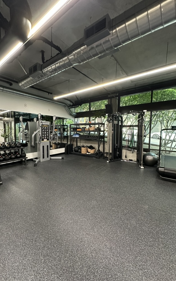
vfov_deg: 101.5
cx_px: 81
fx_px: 115
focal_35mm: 15
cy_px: 140
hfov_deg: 74.7
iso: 640
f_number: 2.2
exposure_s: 1/60
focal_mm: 2.22
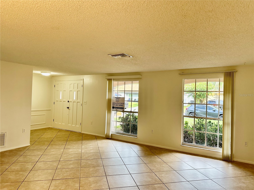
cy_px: 95
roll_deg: -2.3
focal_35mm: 24
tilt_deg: +0.1
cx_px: 127
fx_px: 176
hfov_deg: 71.6
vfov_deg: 56.8
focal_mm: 6.86
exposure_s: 1/120
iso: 125
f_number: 1.78
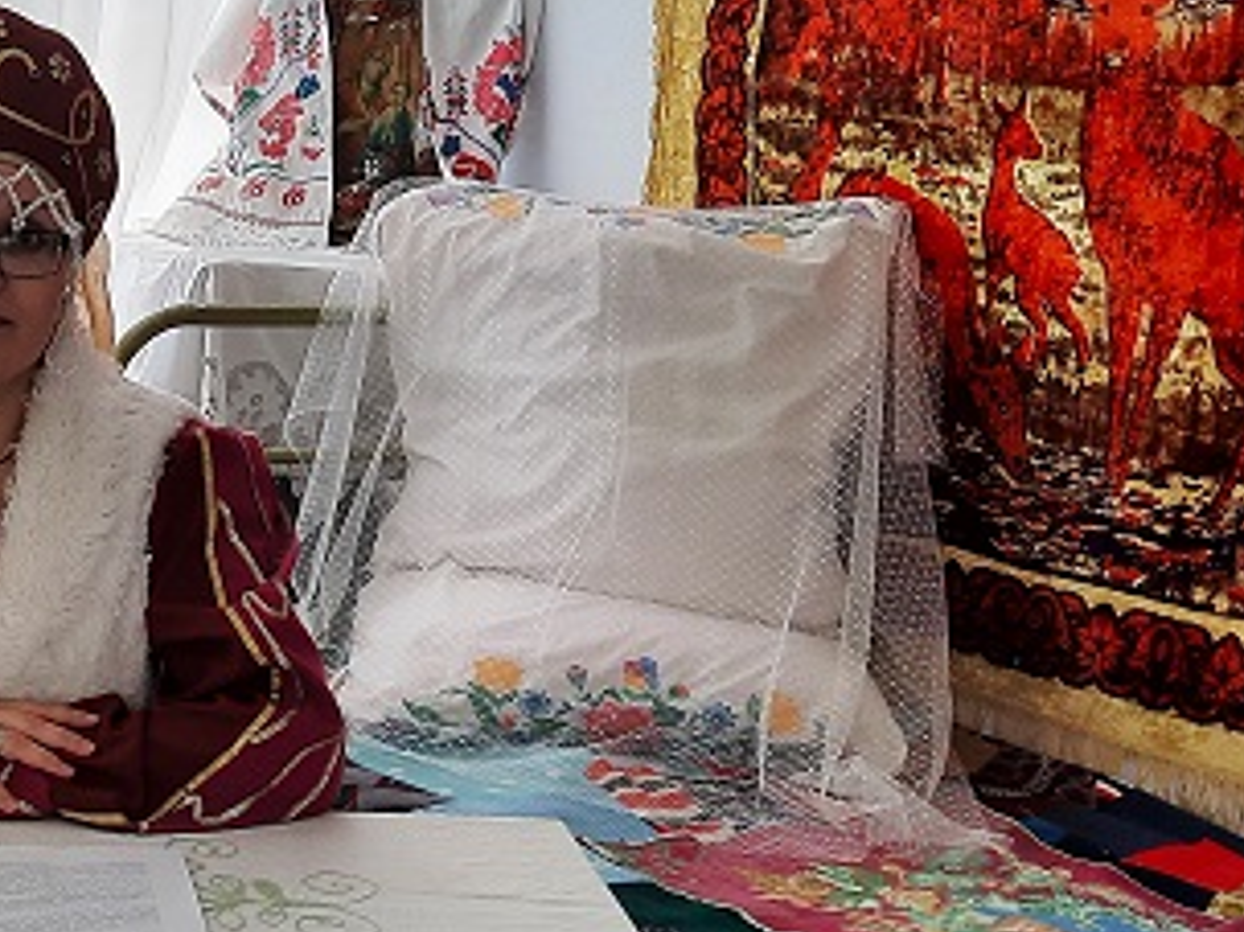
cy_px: 464
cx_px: 127
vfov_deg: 22.2
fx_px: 2371
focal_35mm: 66
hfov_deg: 28.3
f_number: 2
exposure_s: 1/50
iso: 50
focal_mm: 4.6
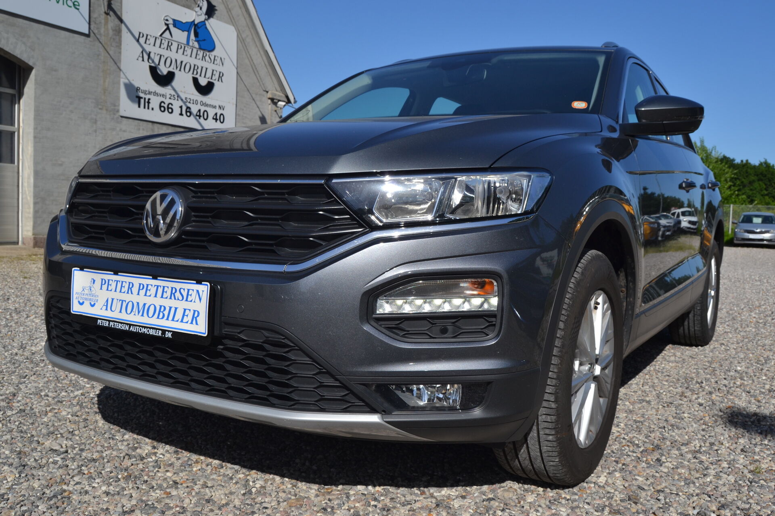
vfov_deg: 40.0
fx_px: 710
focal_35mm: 33
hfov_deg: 57.2
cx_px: 388
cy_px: 258
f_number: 10
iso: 100
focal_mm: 22
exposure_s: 1/400
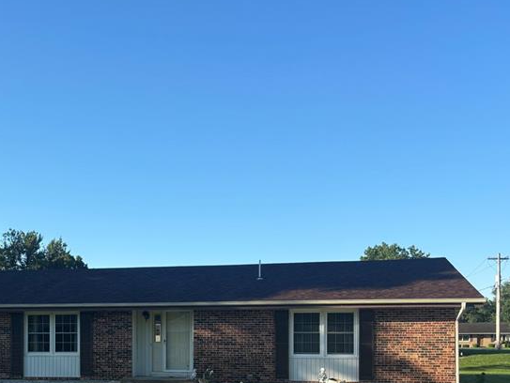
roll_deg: +0.2
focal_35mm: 49
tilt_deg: +0.0
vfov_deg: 28.7
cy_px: 334
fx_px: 722
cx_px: 100
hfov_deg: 37.5
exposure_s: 1/1783
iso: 50
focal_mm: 5.96
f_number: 1.6
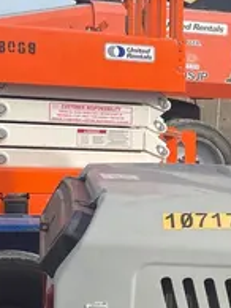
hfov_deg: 14.2
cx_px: 329
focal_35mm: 98
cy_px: 228
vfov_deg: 19.9
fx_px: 873
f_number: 1.6
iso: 32
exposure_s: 1/2174
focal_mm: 4.2
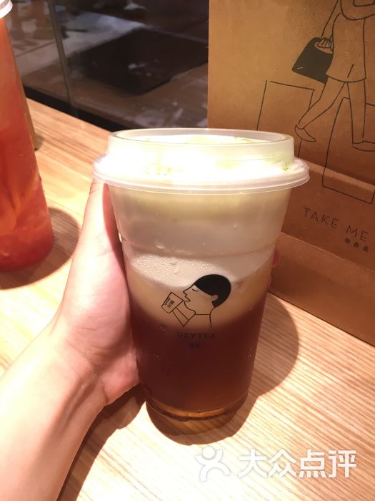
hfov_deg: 48.2
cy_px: 250
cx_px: 188
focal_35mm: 29
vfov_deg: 61.7
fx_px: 419
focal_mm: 4.15
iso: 64
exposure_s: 1/33
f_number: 2.2
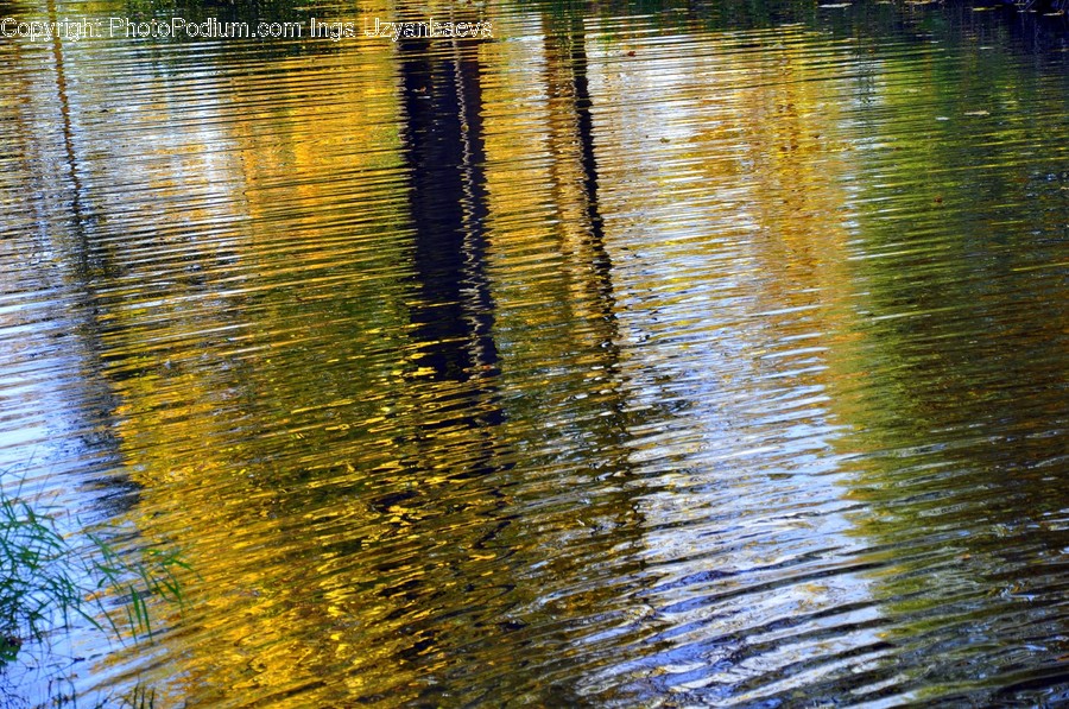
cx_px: 534
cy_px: 354
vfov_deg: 11.4
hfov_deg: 17.1
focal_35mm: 120
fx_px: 3558
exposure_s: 1/125
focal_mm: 80
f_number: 5.6
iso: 360
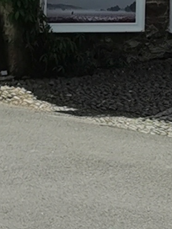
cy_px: -356
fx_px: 1697
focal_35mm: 256
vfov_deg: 7.2
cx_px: 225
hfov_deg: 5.8
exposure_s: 1/5000
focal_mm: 5.56
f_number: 1.6
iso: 50
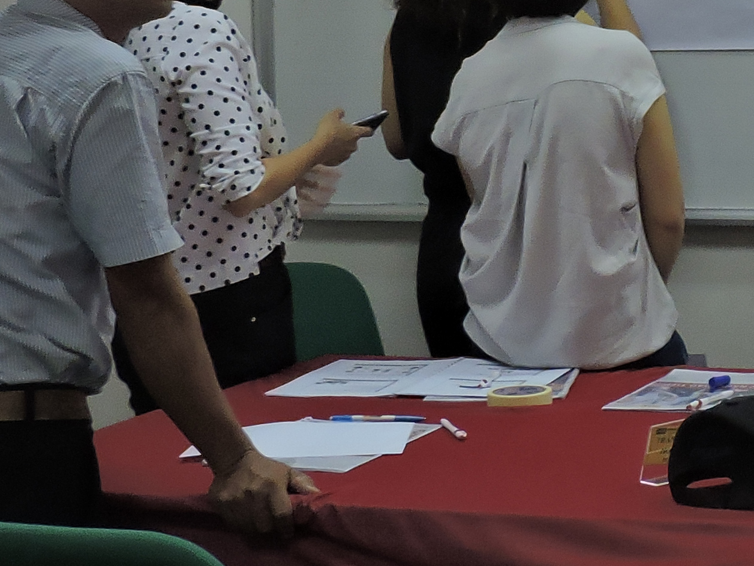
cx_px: 959
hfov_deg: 15.5
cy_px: -18
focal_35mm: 121
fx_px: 2636
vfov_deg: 12.1
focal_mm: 5.9
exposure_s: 1/50
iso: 250
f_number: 3.2
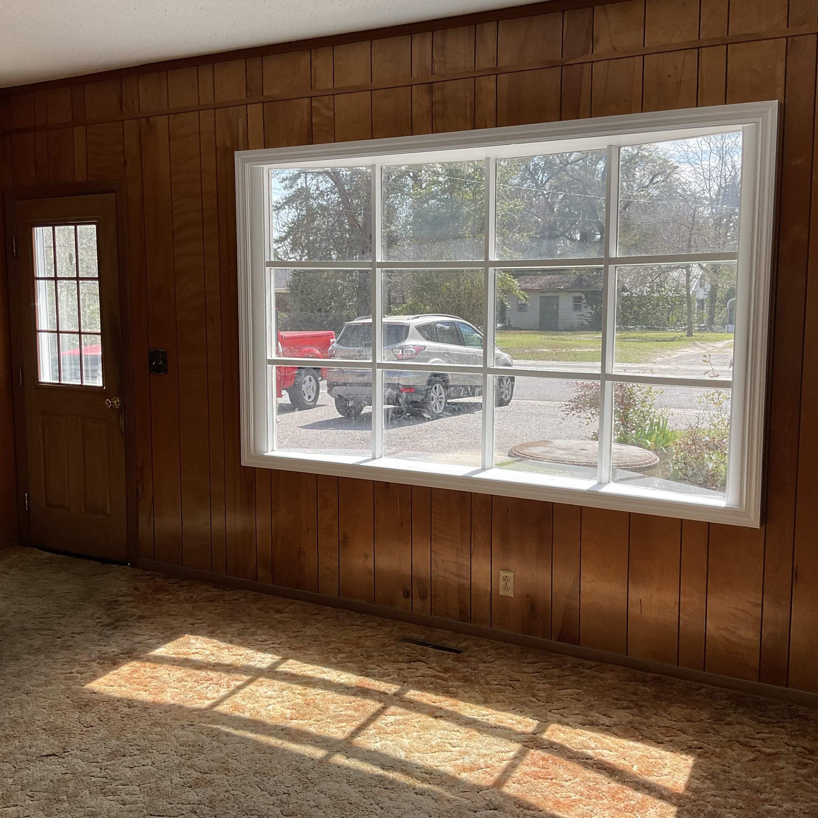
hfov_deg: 47.2
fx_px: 936
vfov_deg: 47.2
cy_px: 410
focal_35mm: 35
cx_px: 429
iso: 16
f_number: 1.8
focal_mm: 3
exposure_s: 1/568
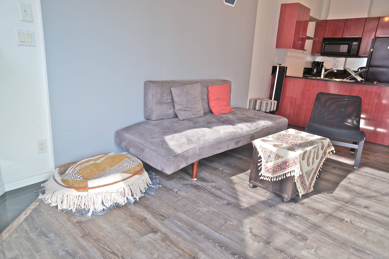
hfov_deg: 73.8
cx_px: 194
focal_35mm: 24
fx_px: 259
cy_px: 130
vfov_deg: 53.0
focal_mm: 16
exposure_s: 1/60
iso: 200
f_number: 4
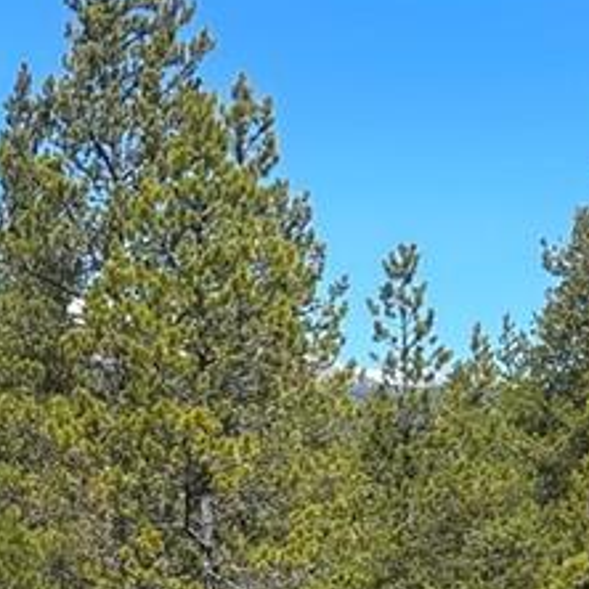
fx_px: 2387
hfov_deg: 13.8
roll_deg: +1.2
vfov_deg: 14.1
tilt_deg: +6.3
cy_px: 326
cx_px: -45
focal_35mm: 124
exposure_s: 1/2762
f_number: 1.5
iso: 50
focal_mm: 5.7
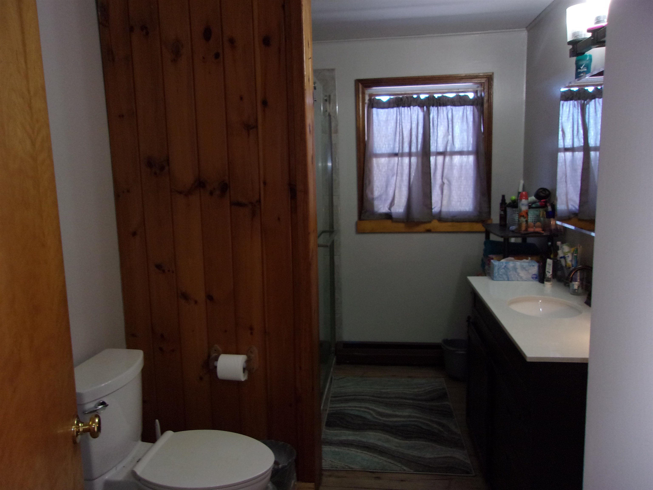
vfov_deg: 51.4
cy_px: 245
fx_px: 509
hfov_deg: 65.3
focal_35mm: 27
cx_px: 326
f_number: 3
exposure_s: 1/34
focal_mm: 4.9
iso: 200
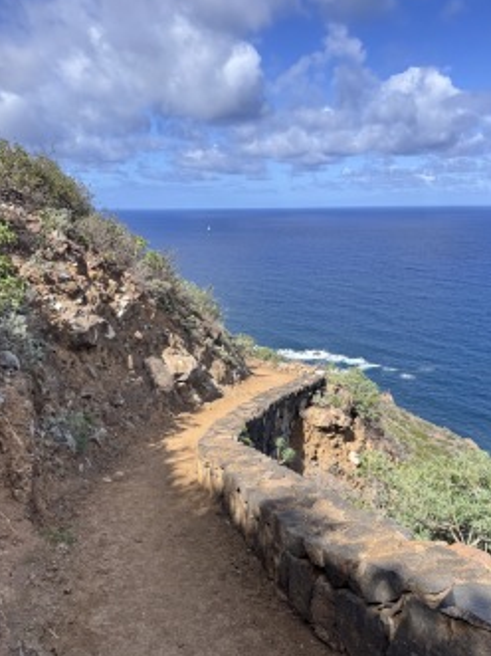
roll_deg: +0.3
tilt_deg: -14.0
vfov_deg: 61.7
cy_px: 339
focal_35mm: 29
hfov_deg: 48.2
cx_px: 226
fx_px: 549
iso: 80
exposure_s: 1/2415
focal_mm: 6.76
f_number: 1.78
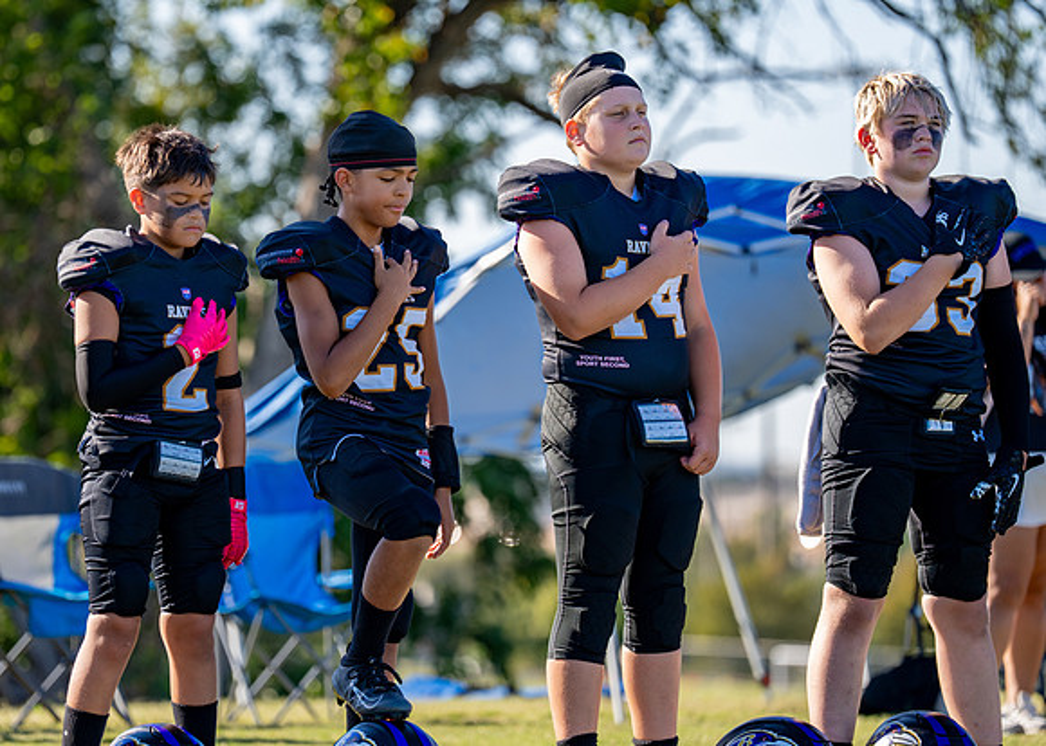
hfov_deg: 9.8
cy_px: 378
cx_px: 364
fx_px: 6103
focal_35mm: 205
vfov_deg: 7.0
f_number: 2.8
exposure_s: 1/1000
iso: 160
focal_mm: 160
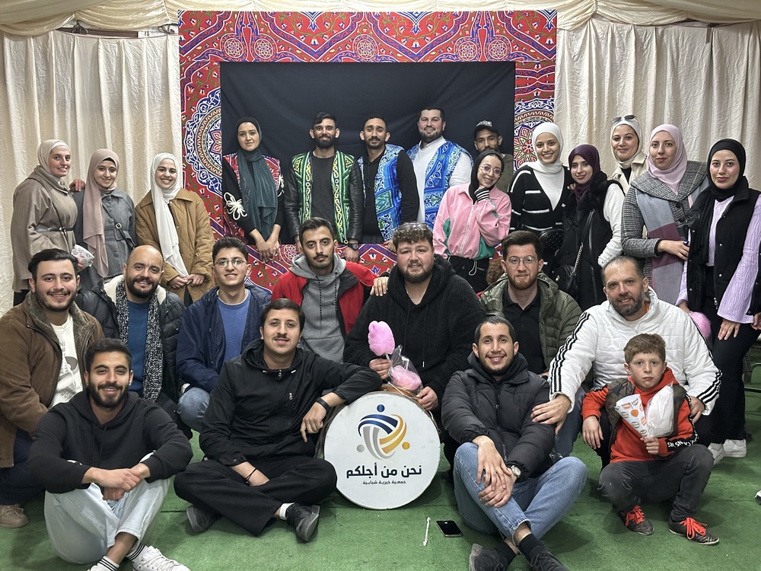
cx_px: 380
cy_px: 286
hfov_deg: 39.7
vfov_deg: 30.3
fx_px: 1055
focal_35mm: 48
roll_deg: +0.9
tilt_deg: -6.5
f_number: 1.78
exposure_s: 1/33
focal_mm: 6.86
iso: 500
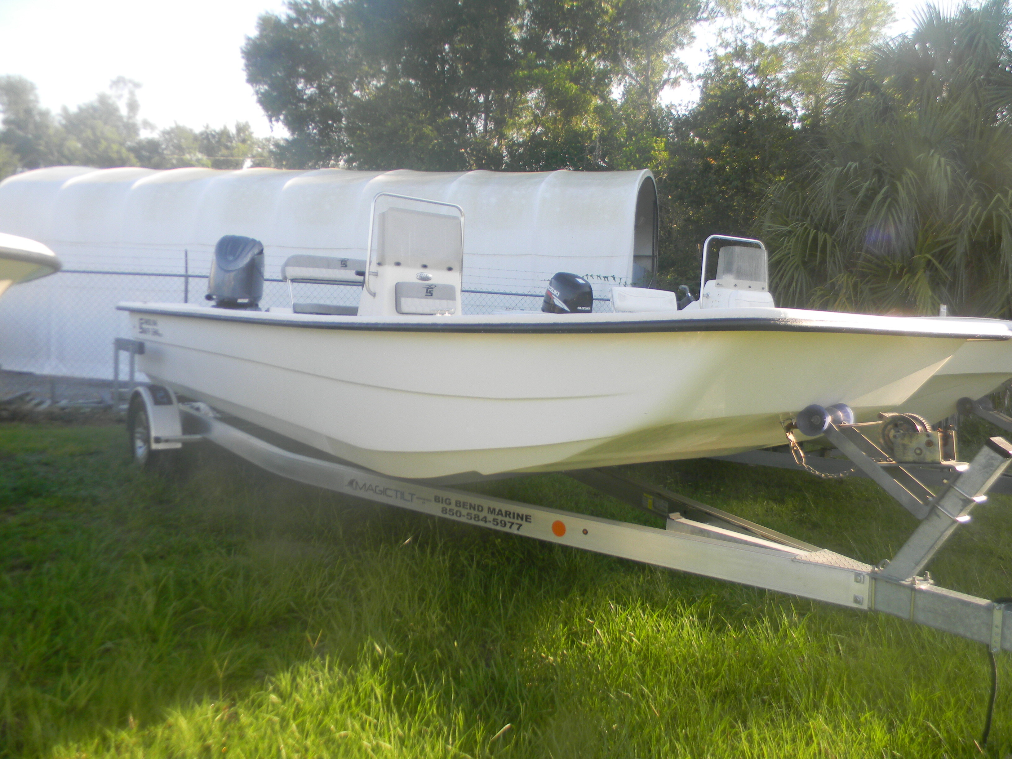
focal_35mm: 28
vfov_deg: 49.7
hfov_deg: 63.4
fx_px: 819
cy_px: 380
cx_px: 506
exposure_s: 1/184
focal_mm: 5
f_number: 3.5
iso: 80
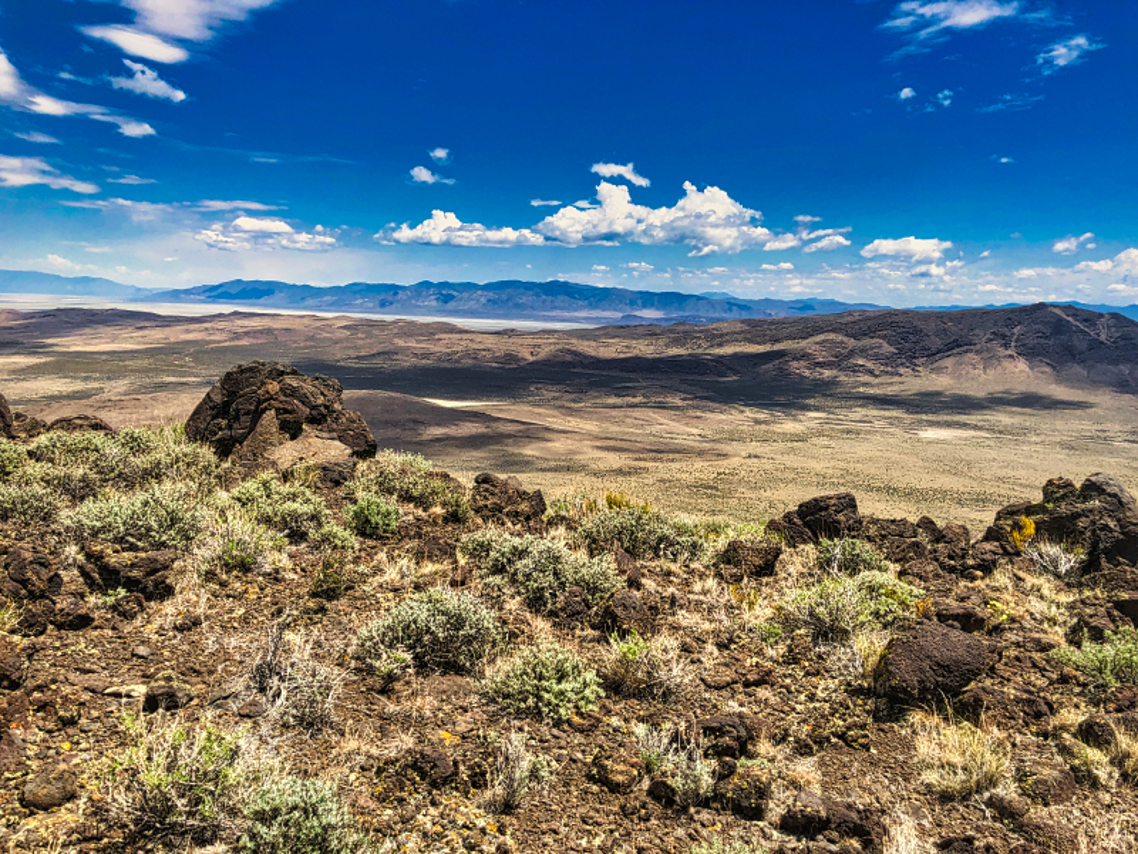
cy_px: 427
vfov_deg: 49.7
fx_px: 920
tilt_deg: -6.0
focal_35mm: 28
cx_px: 569
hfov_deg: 63.4
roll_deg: -3.1
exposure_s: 1/3003
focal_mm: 4
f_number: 1.8
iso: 25
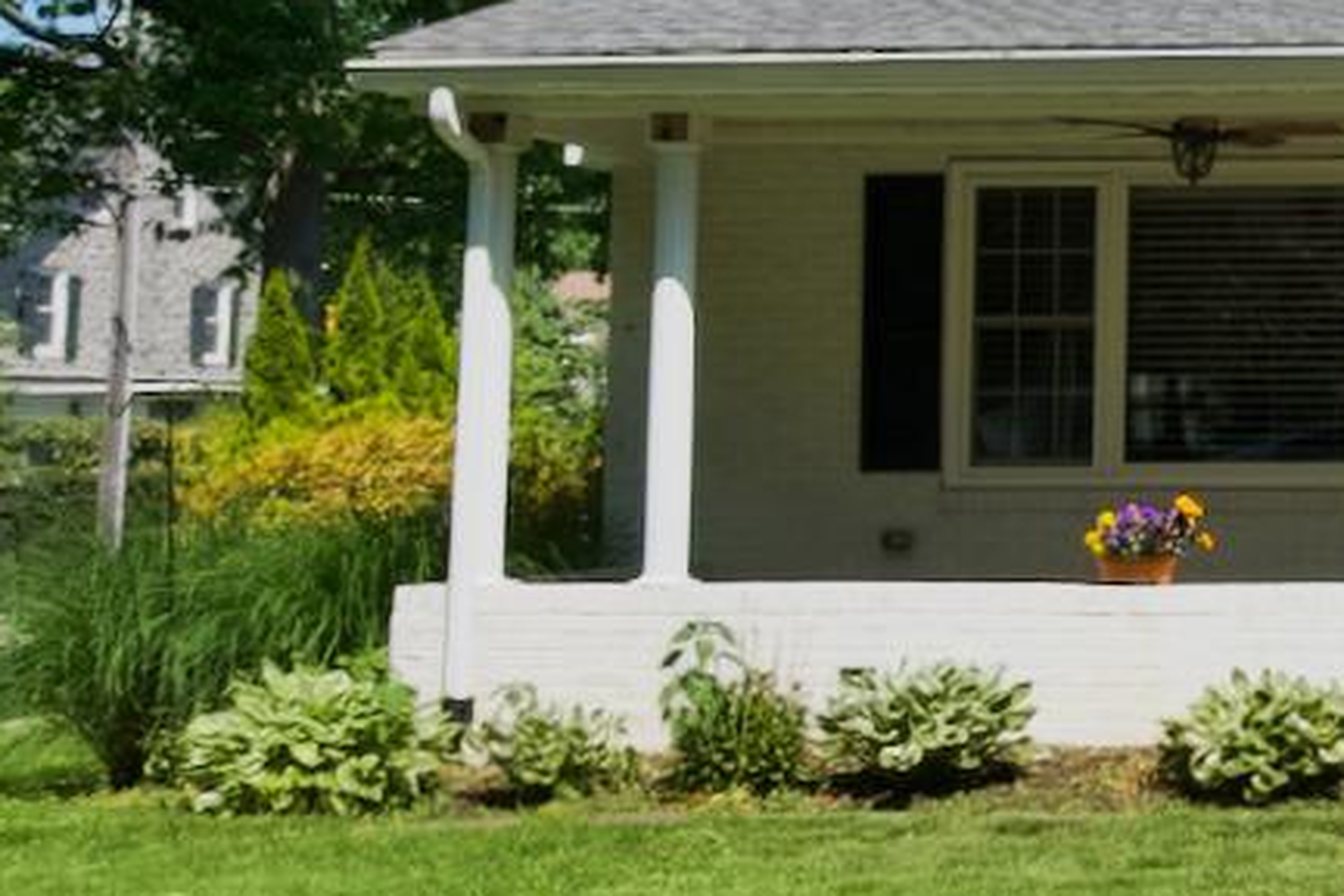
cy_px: 104
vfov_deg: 16.3
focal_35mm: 83
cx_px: 1982
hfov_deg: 21.0
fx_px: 3098
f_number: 14
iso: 800
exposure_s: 1/800
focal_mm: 28
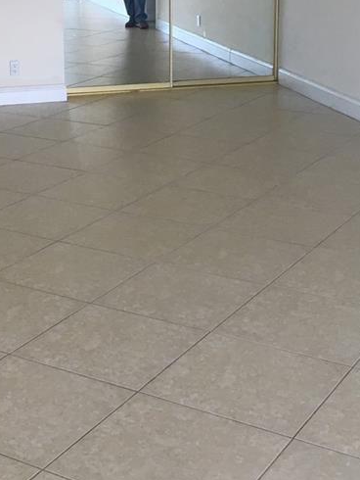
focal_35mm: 71
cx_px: 71
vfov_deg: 26.8
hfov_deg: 20.5
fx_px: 984
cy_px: 83
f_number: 2.2
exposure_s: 1/30
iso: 32
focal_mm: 4.15
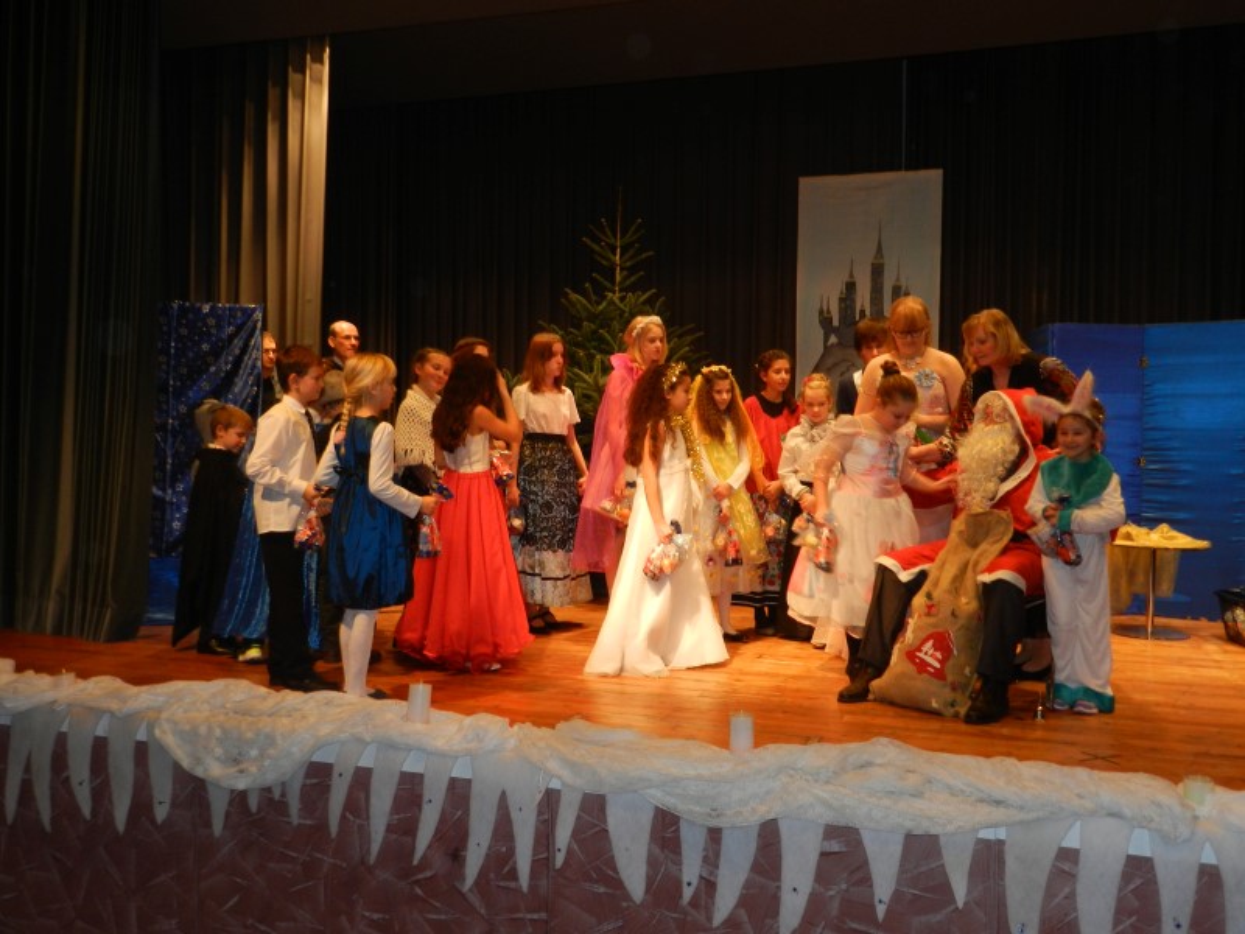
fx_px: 1151
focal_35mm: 32
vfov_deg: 44.2
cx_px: 622
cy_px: 467
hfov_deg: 56.8
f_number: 3.7
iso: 200
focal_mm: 5.6
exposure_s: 1/30
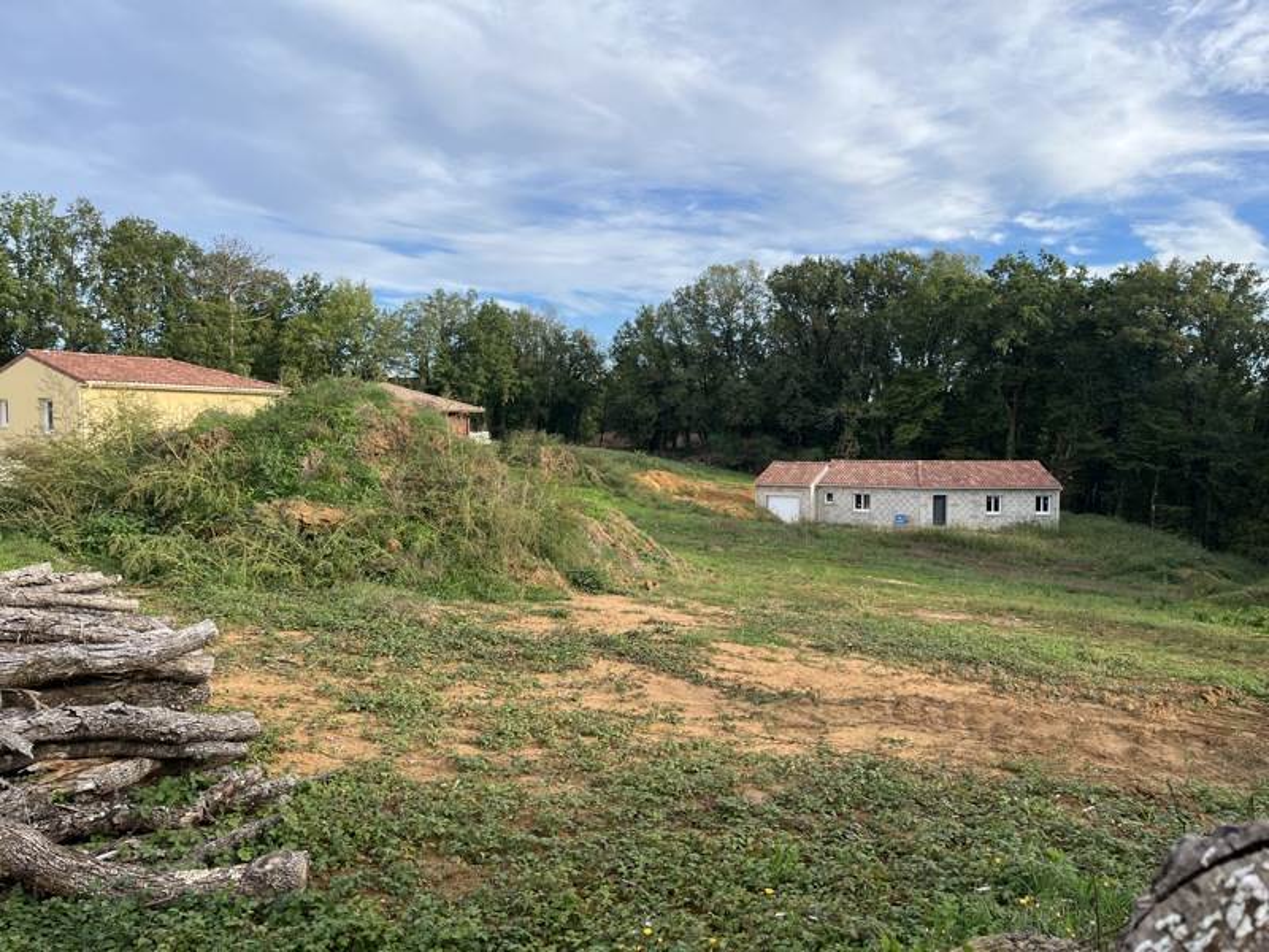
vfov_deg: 53.1
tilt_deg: -2.6
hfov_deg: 67.3
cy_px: 476
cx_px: 634
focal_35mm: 26
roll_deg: +0.5
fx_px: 953
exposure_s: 1/1497
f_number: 1.6
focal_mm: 5.1
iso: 50
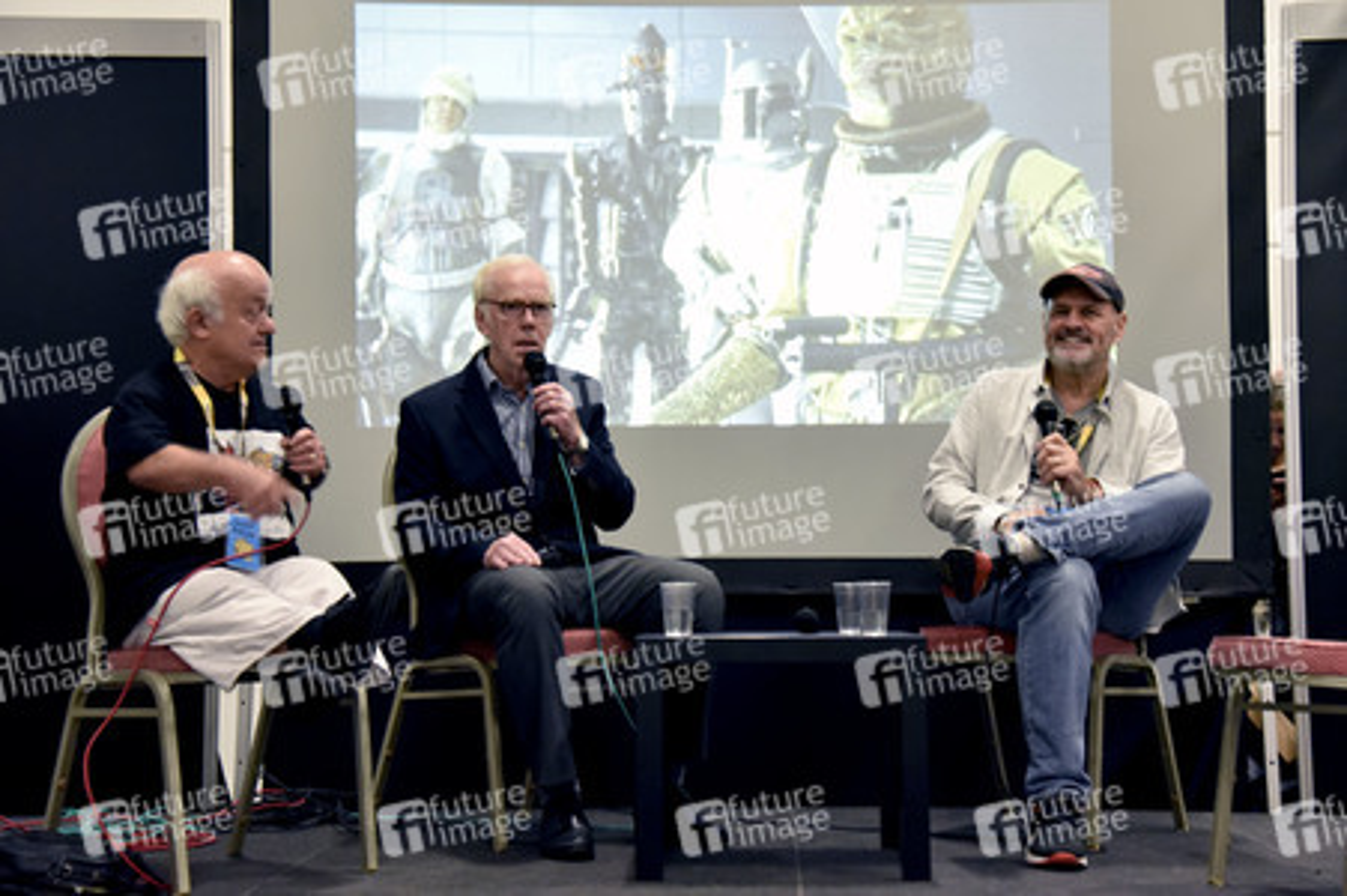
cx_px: 674
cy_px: 448
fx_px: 1944
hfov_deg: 38.2
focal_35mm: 52
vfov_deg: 26.0
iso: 4500
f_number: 4.5
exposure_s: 1/80
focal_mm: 52
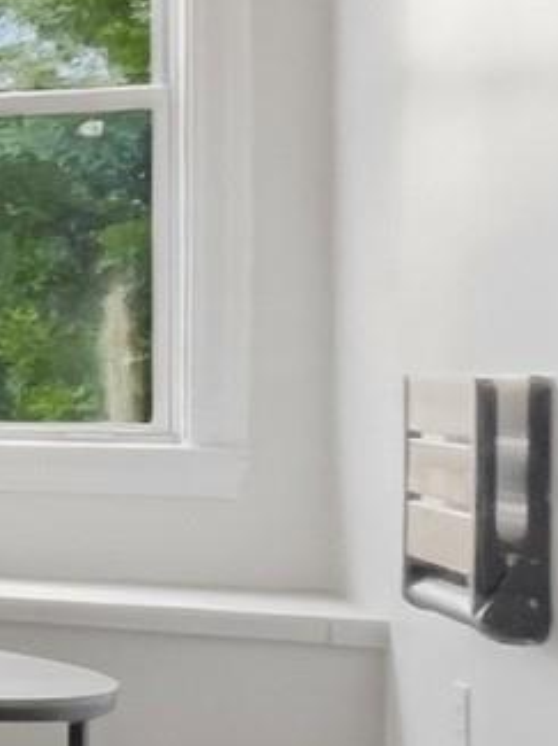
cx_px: -1656
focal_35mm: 82
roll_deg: +0.3
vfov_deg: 23.8
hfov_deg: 8.3
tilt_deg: +0.8
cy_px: 309
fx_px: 1766
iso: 200
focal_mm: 1.6
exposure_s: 1/60
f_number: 1.8
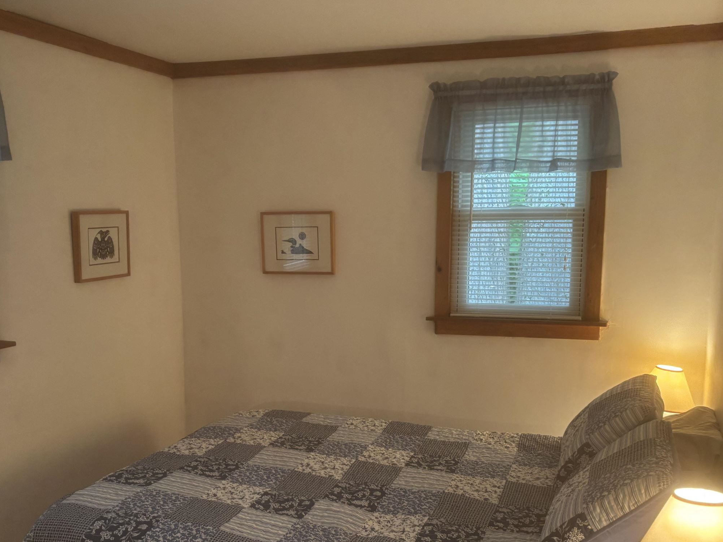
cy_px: 363
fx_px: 836
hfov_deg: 46.7
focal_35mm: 40
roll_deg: +0.3
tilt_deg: -9.9
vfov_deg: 35.6
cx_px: 324
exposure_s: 1/60
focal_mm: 5.96
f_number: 1.6
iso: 200
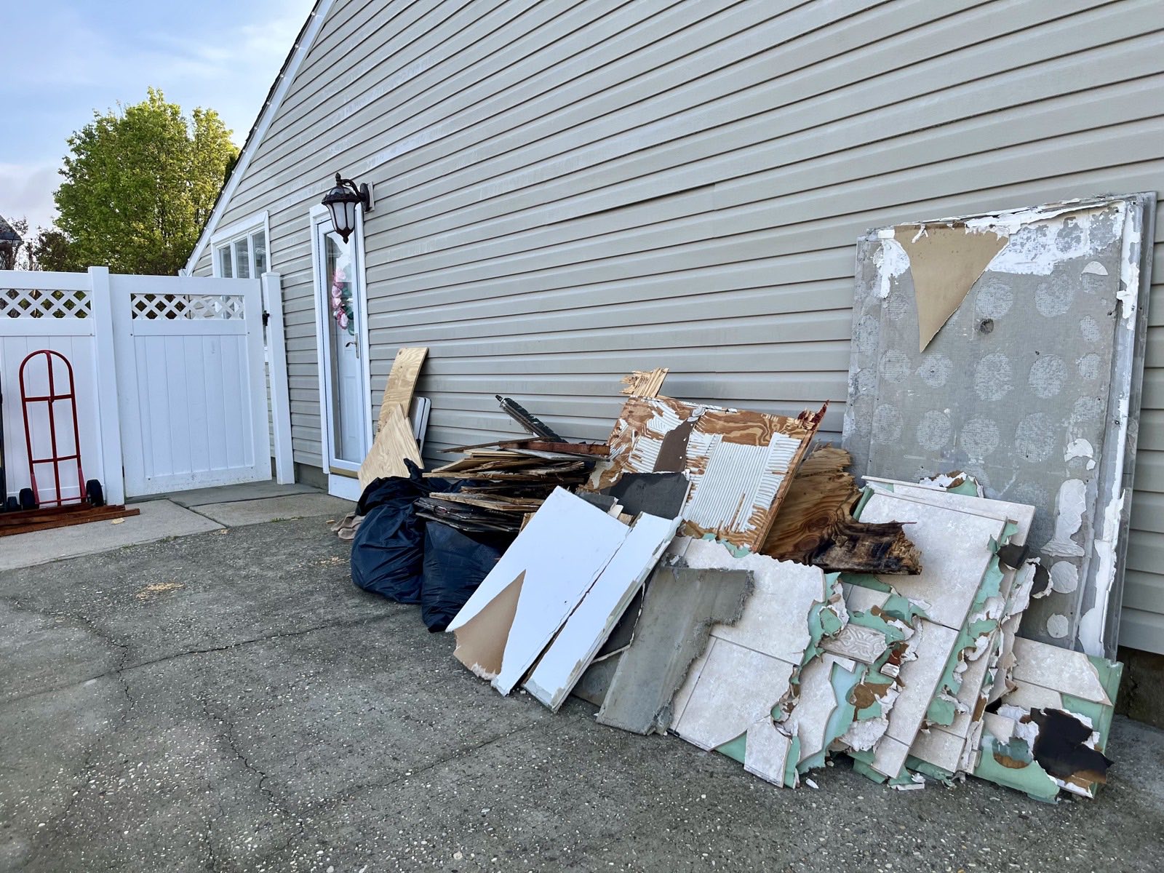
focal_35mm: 26
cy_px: 436
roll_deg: +4.2
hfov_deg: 67.3
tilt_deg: -4.3
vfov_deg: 53.1
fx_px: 874
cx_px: 582
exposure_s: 1/793
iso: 50
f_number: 1.6
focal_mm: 5.1
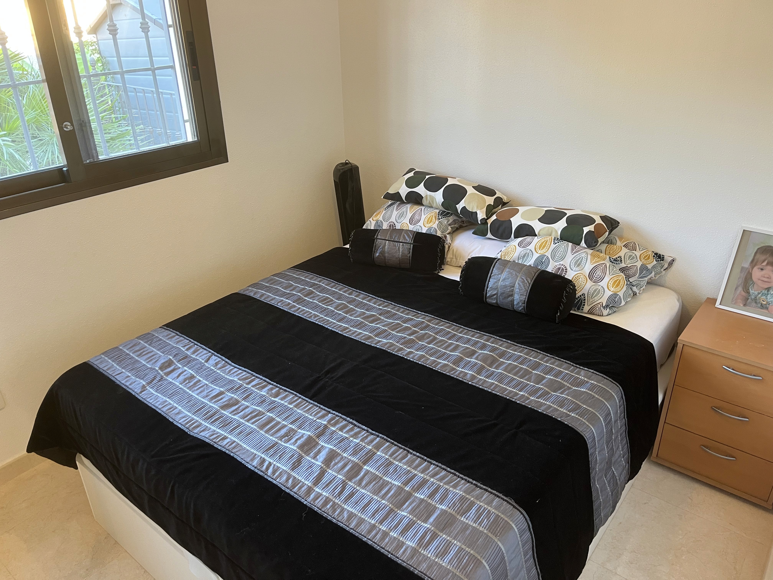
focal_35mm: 26
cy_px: 290
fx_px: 581
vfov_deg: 53.1
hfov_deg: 67.3
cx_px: 386
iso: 125
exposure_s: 1/66
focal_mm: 5.1
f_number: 1.6
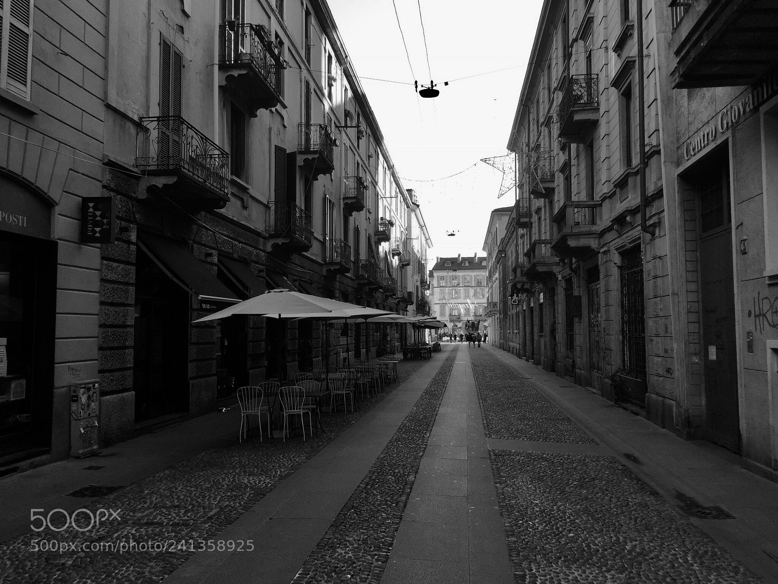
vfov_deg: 48.2
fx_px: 652
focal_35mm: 29
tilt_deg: +2.9
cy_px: 292
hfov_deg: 61.7
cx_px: 389
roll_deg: +0.8
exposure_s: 1/316
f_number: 2.2
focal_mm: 4.15
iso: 32
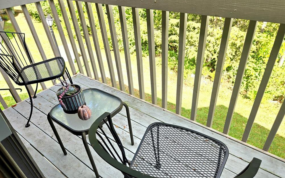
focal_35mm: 25
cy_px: 103
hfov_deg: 72.5
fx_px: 194
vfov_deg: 49.1
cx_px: 145
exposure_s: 1/217
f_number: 1.8
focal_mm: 5.4
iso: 25
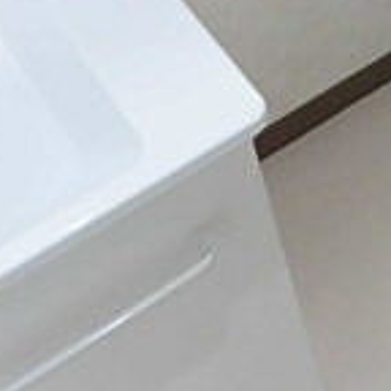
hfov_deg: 17.4
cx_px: 502
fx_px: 1201
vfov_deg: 17.7
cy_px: -62
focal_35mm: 94
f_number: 3.1
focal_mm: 4.3
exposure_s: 1/30
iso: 320
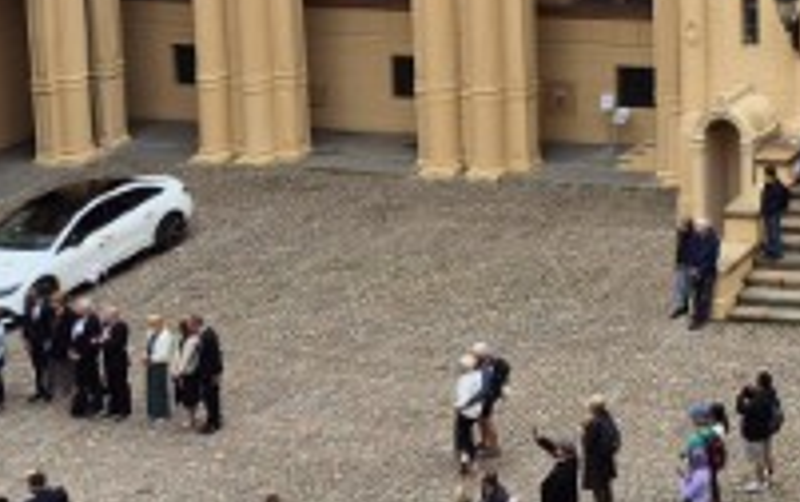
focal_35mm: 97
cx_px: 1294
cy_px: -335
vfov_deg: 12.6
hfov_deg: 18.3
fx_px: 2117
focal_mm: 5.4
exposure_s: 1/445
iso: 25
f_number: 1.8
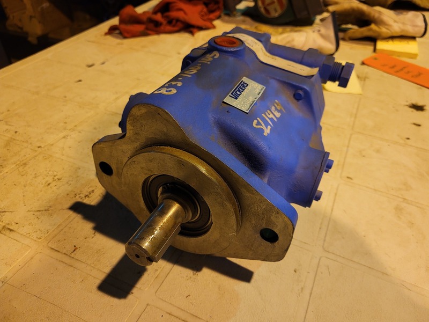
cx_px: 214
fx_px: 322
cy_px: 161
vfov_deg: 53.1
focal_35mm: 26
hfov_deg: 67.3
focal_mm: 5.4
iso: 250
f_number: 1.8
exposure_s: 1/40
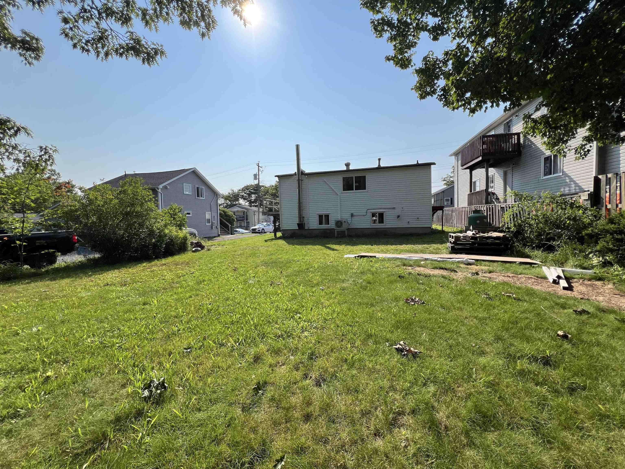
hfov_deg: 106.2
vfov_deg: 89.9
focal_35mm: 13
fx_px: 235
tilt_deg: -3.9
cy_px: 234
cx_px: 312
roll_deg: +1.3
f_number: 1.8
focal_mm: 1.57
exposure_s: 1/1672
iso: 32
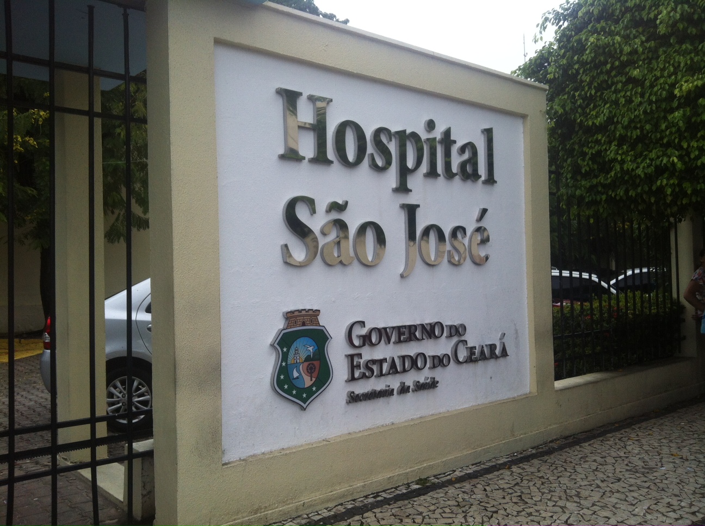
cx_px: 352
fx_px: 712
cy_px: 263
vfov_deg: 40.6
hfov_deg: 52.7
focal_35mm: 35
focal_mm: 3.85
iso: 80
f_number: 2.8
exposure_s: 1/1005
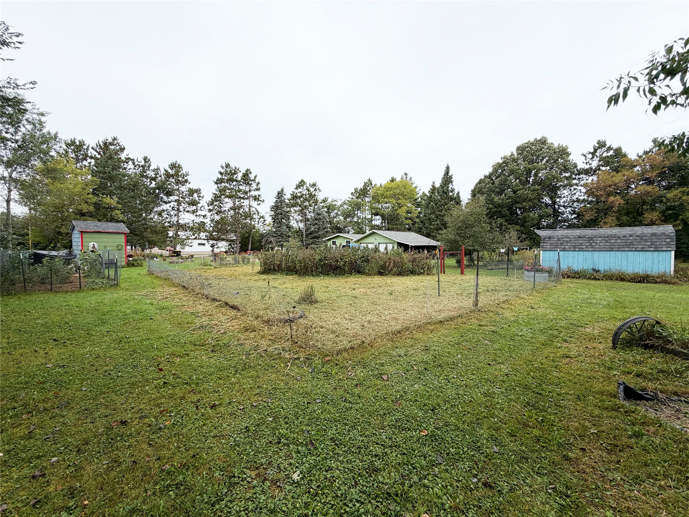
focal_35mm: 14
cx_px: 344
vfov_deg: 85.7
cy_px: 258
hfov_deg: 102.1
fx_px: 279
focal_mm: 2.22
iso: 32
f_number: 2.2
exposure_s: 1/770
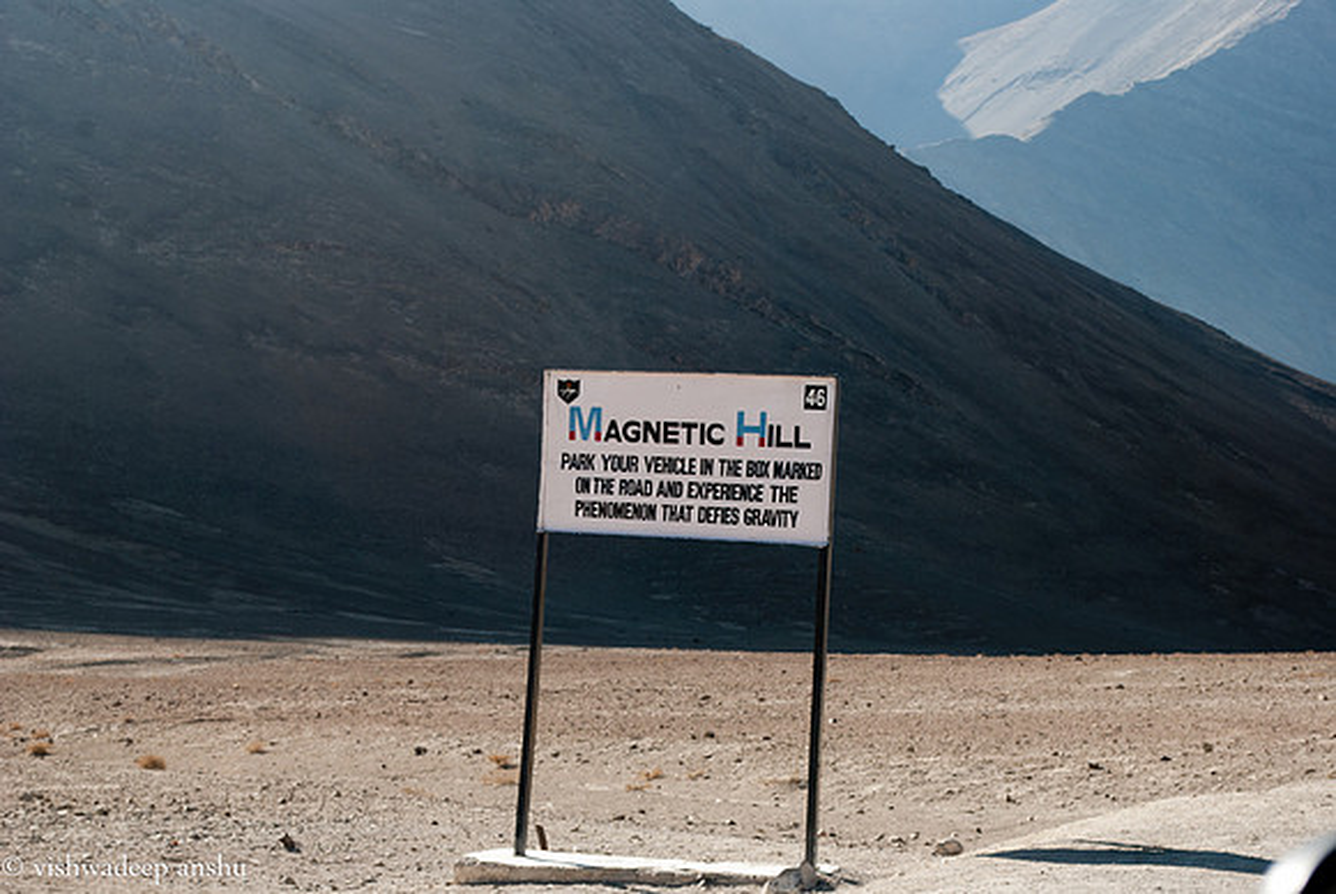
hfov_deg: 24.6
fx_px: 3065
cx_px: 668
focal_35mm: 82
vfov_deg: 16.6
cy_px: 447
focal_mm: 55
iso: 200
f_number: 8
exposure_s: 1/60
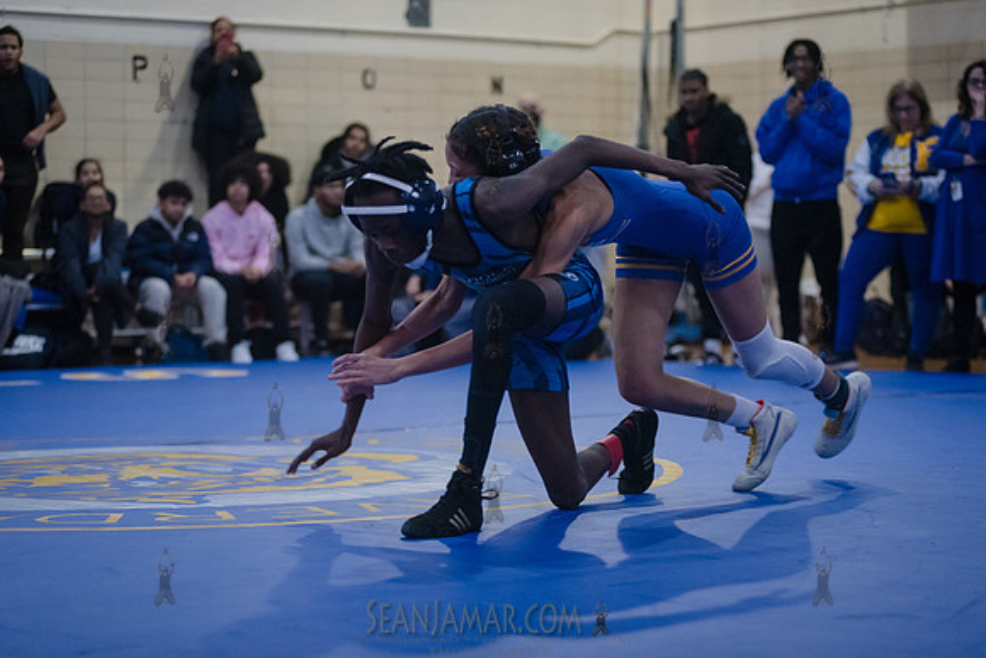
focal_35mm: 92
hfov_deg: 22.1
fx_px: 2520
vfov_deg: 14.9
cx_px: 493
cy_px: 329
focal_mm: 92
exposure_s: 1/400
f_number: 3.2
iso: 6400
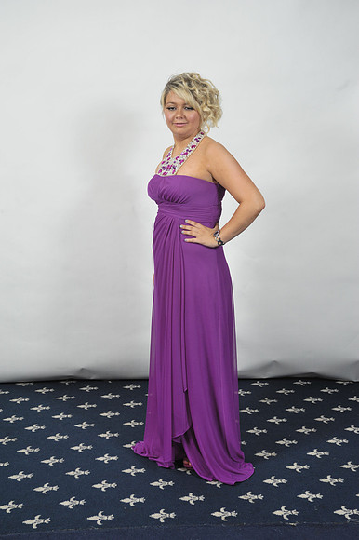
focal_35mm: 52
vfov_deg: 38.2
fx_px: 779
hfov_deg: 26.0
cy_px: 270
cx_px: 180
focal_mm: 52
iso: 1000
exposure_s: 1/160
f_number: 7.1
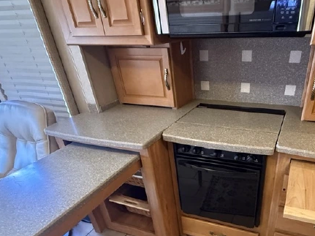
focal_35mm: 26
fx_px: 237
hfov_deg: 65.2
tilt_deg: -32.3
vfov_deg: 50.8
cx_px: 214
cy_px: 177
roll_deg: +1.4
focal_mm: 2.22
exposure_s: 1/60
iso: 1000
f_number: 2.2
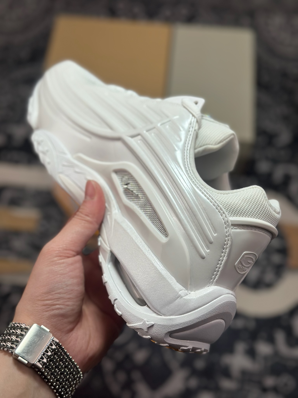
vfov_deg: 39.7
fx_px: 551
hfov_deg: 30.3
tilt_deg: -60.0
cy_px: 199
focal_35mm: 48
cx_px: 149
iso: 80
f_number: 1.78
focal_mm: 6.86
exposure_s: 1/2304
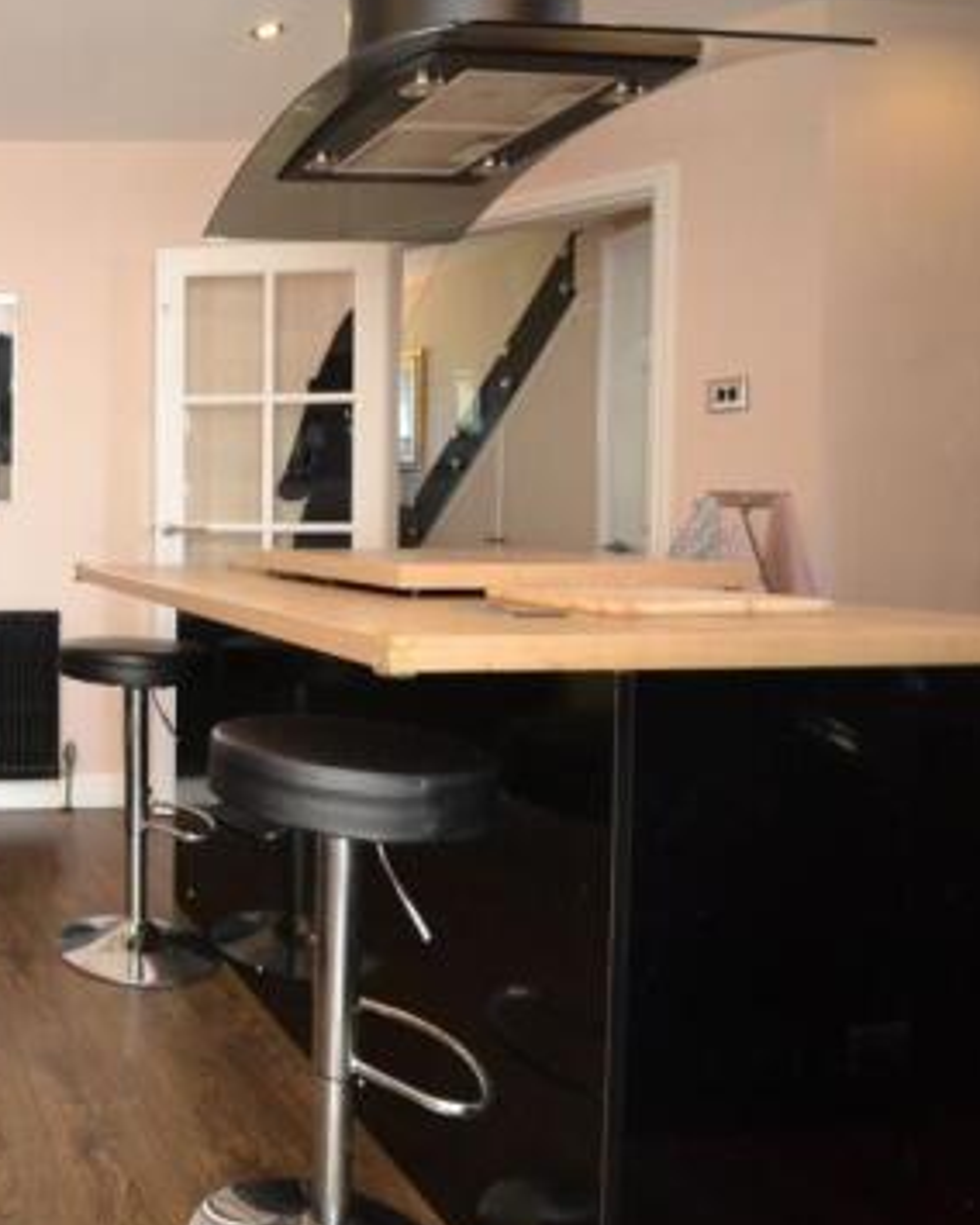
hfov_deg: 43.6
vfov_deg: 65.8
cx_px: -78
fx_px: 943
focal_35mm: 26
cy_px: 533
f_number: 3.5
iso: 800
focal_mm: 10
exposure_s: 1/60
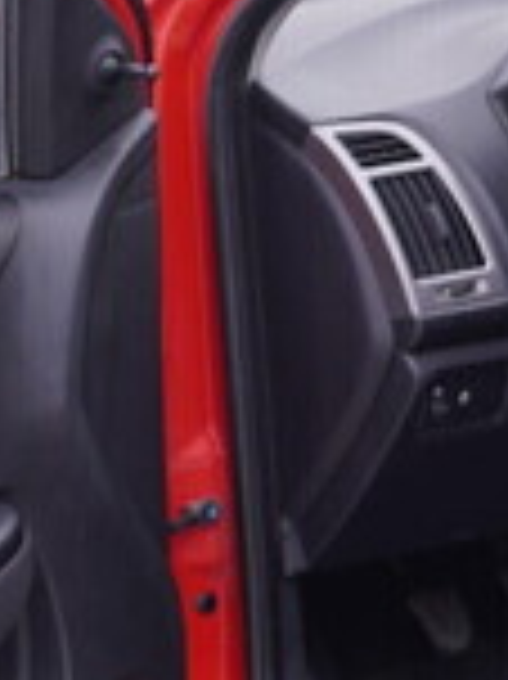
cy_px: 358
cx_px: 319
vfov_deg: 15.7
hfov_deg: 11.7
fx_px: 2469
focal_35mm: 126
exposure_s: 1/50
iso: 125
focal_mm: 24
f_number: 3.2
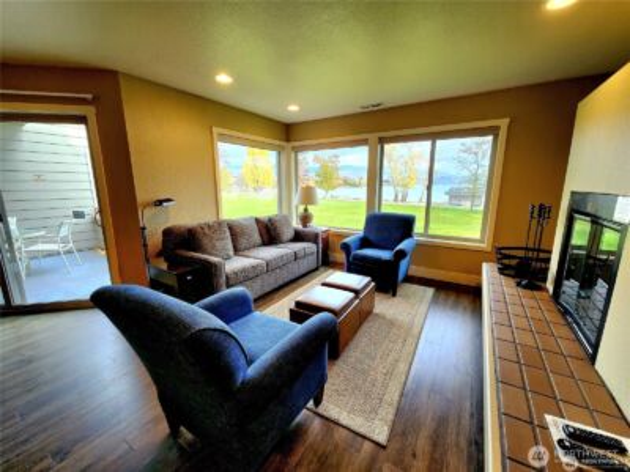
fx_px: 237
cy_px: 236
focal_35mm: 13
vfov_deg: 89.9
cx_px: 315
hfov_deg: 106.2
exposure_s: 1/60.2
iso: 100
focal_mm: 2.2
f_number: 2.2
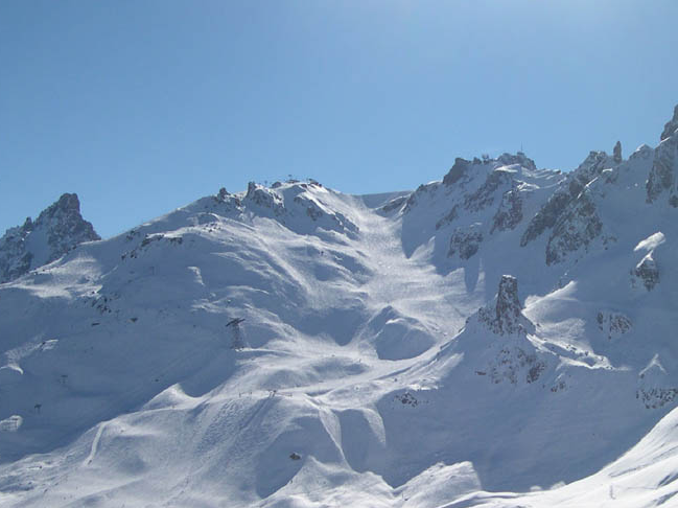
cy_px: 342
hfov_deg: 31.9
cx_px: 469
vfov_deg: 24.3
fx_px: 1175
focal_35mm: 60
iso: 100
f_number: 7.6
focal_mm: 8
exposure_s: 1/649
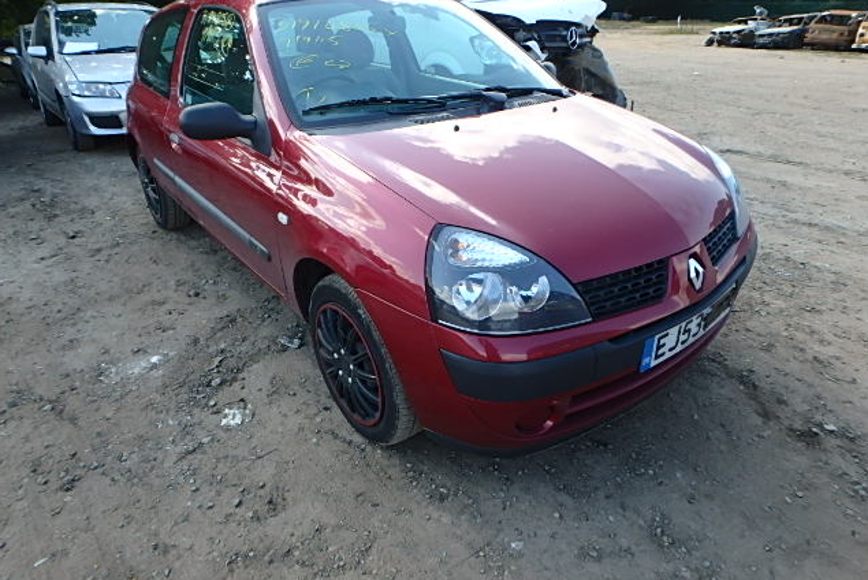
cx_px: 436
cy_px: 264
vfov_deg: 57.2
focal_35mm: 22
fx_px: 531
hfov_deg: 78.6
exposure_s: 1/200
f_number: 3.5
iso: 125
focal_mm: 3.7
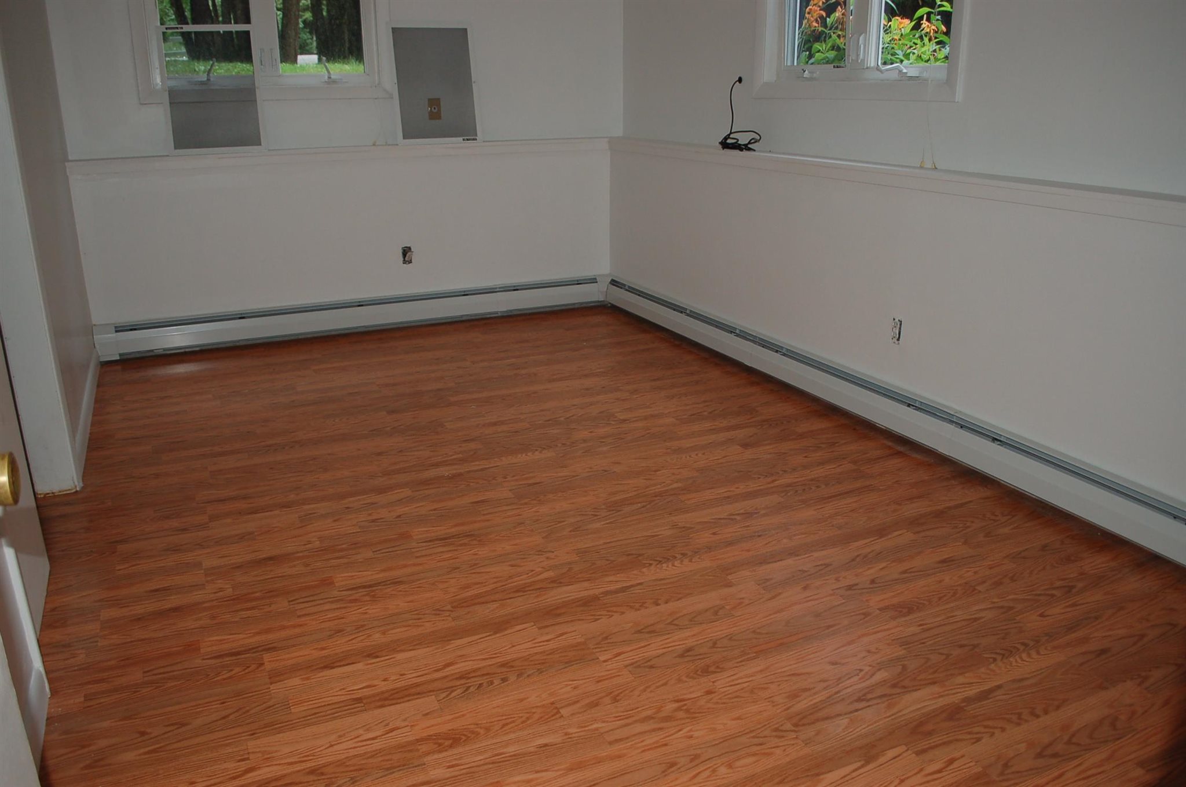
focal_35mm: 27
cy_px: 394
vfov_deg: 47.8
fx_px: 888
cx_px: 593
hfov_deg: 67.5
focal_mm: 18
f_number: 3.5
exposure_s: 1/60
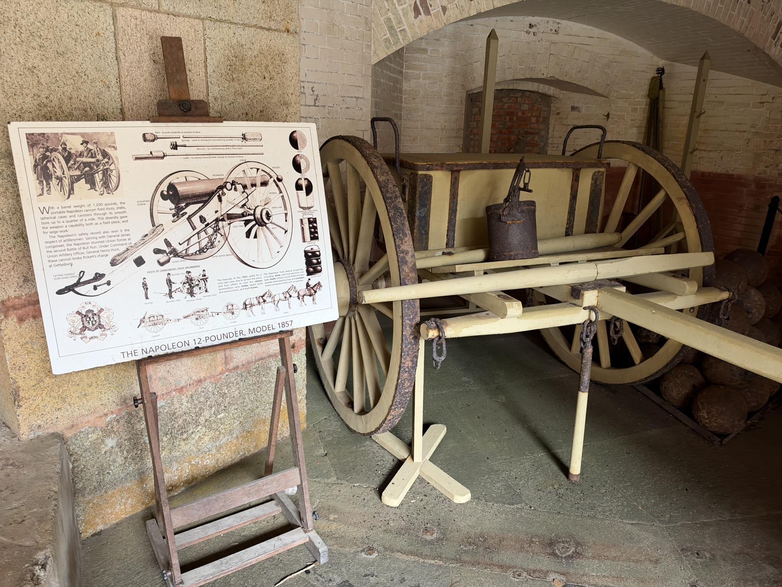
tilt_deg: -17.1
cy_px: 294
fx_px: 542
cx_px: 391
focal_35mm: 24
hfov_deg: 71.6
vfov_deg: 56.8
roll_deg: -1.0
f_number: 1.8
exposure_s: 1/64
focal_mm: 6.93
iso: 400
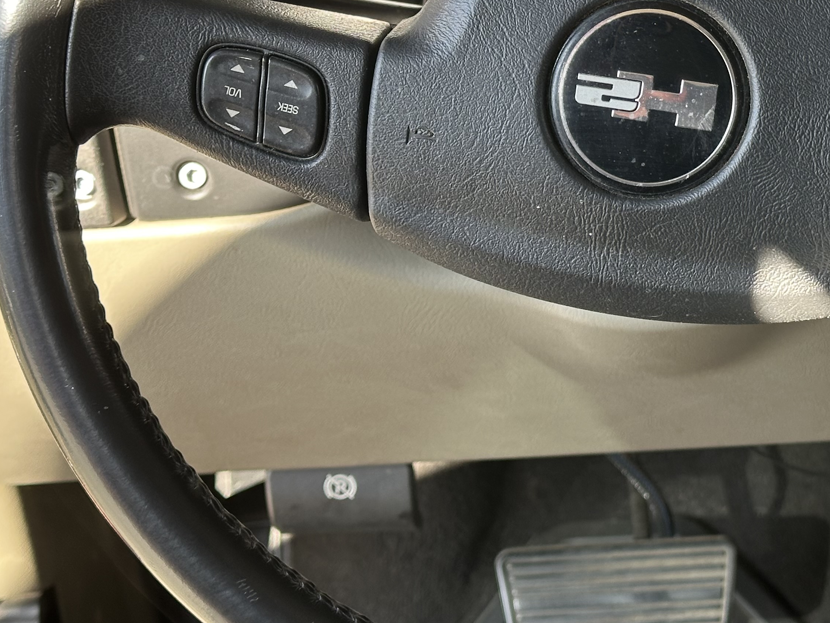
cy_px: 76
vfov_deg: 17.0
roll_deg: +4.3
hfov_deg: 22.6
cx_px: 575
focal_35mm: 86
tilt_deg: -22.5
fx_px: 2062
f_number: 1.78
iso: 64
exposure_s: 1/170
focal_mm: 6.86
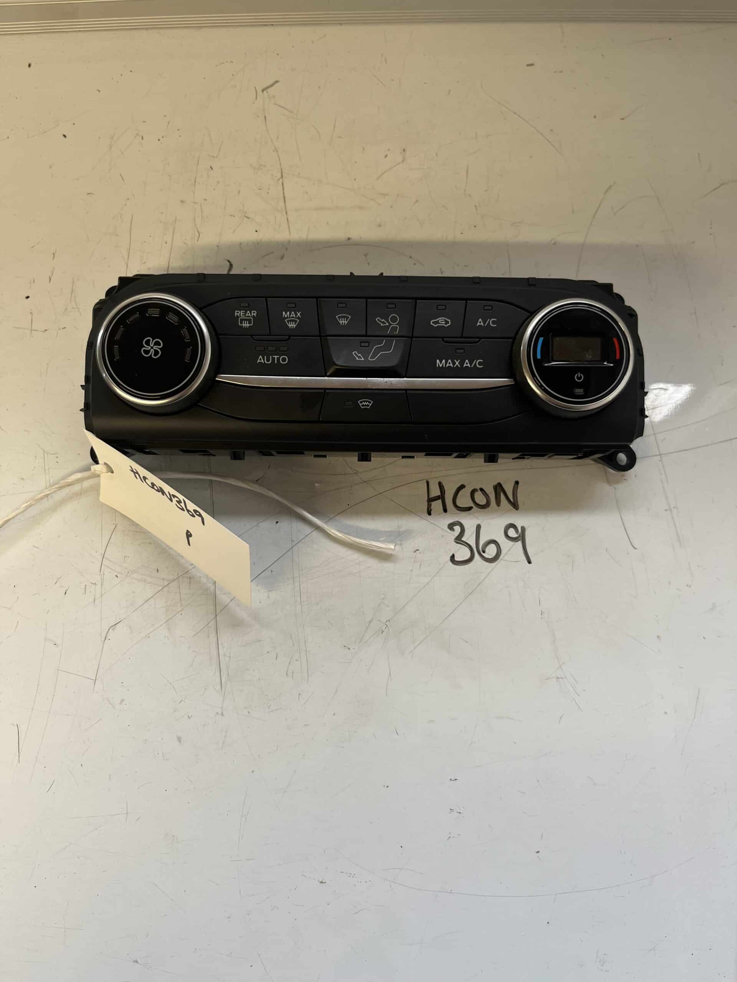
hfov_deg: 53.1
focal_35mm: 26
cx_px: 368
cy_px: 491
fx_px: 738
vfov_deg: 67.3
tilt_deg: -74.3
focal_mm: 5.1
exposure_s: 1/100
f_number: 1.6
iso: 80
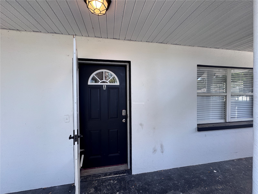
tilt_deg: -0.4
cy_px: 97
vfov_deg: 85.7
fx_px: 104
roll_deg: +0.6
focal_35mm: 14
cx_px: 129
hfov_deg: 102.1
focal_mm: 2.22
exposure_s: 1/120
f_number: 2.2
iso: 64
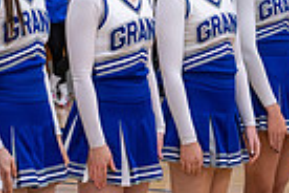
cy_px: 60
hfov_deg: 9.8
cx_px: 129
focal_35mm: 210
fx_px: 1686
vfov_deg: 6.5
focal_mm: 44
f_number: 8
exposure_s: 1/500
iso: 20000
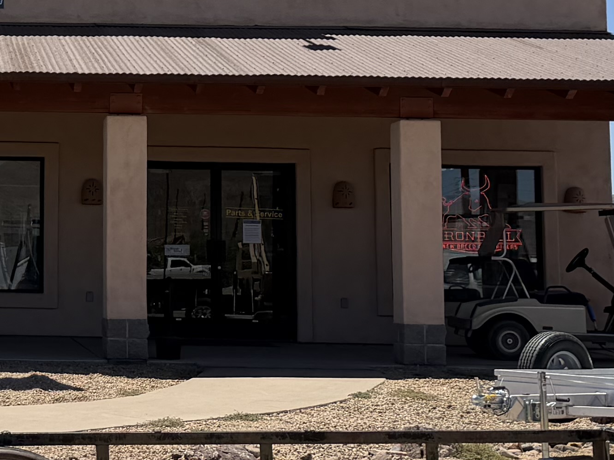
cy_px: 72
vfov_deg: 14.3
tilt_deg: +5.9
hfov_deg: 18.3
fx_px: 1827
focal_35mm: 103
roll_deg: -1.1
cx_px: -70
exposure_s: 1/5714
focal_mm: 6.76
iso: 80
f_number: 1.78
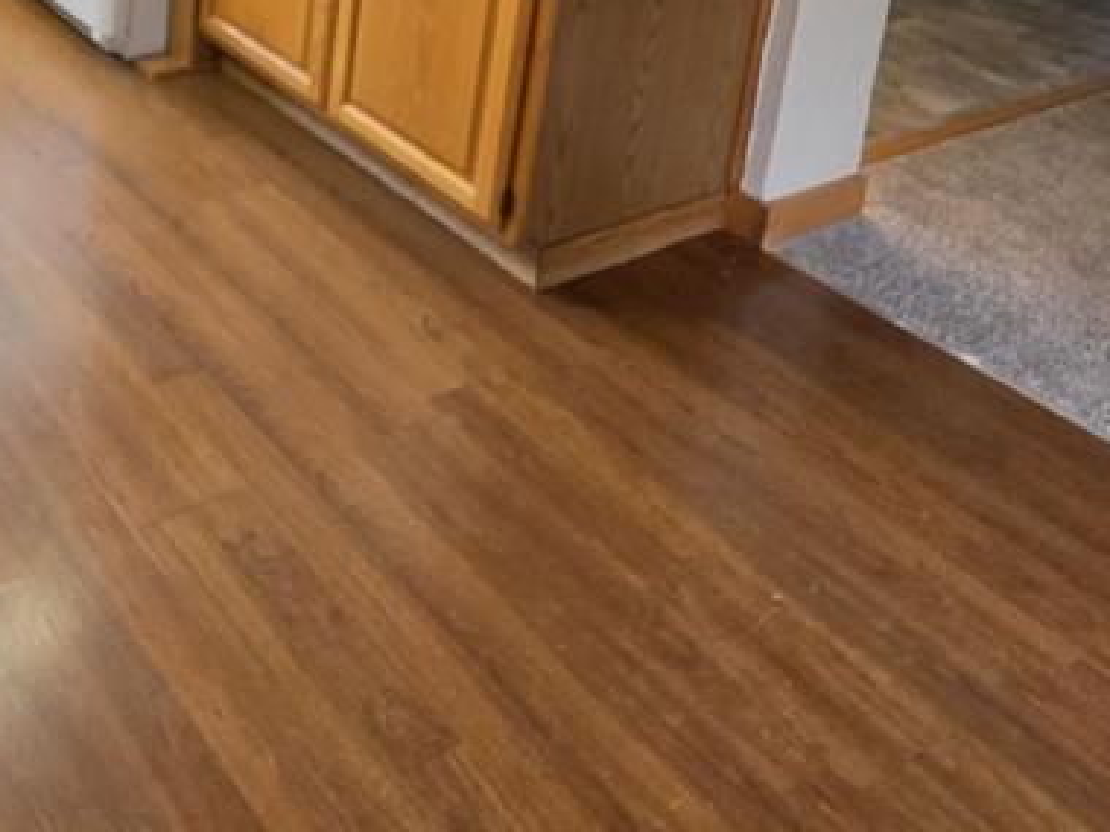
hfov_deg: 40.0
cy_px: -266
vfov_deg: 31.1
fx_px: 1122
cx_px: -175
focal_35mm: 35
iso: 80
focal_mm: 2.2
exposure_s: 1/120
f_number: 1.9
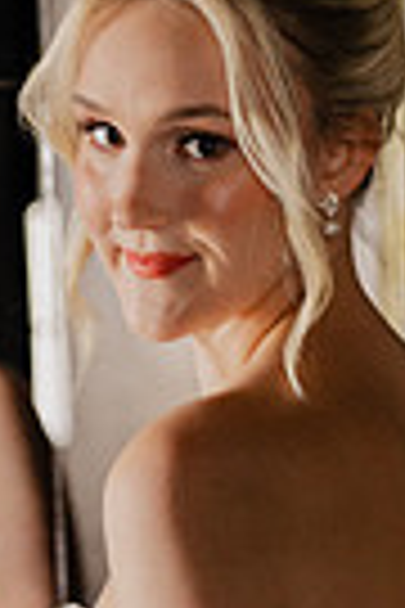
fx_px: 2818
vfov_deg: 12.1
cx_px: 112
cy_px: 626
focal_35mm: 167
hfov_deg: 8.2
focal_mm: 50
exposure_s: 1/125
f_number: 2.8
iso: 1600
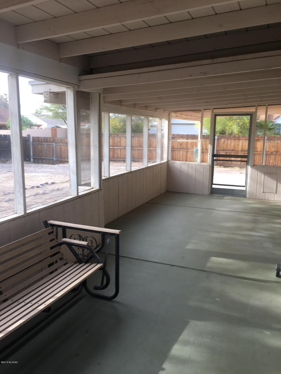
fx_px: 314
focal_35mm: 29
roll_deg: -1.8
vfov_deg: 61.7
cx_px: 140
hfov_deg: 48.2
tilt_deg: -8.0
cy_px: 187
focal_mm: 4.15
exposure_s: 1/100
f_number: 2.2
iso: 25
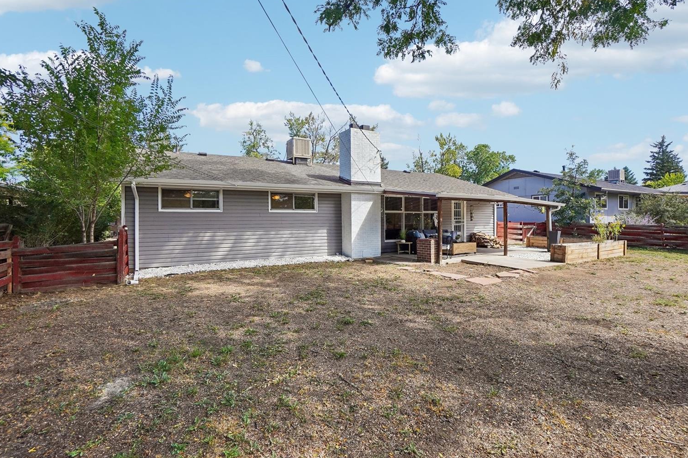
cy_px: 225
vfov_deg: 73.7
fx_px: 306
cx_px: 347
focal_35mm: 16
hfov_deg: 96.8
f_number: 8
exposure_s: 1/125
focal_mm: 10
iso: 100
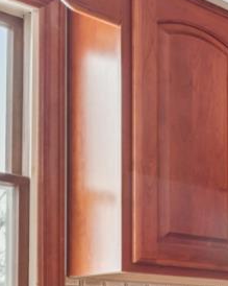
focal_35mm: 77
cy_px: 347
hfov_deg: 15.3
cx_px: 479
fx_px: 650
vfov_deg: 22.7
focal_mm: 15
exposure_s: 1/2.5
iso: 200
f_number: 9
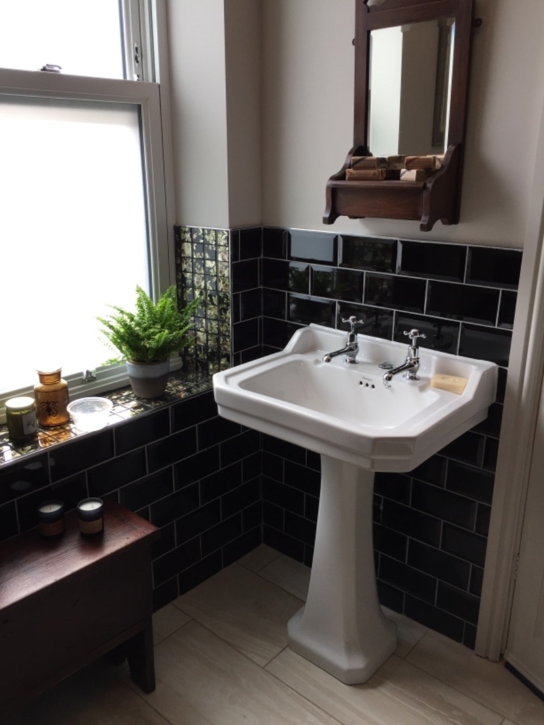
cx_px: 272
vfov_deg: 61.7
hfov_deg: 48.2
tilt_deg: -17.9
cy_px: 362
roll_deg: +0.1
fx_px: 608
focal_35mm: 29
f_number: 2.2
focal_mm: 4.15
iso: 50
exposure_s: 1/100
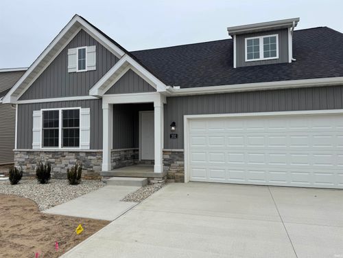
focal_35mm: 24
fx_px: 238
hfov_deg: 71.6
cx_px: 172
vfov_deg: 56.8
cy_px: 129
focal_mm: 6.76
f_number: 1.78
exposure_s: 1/2174
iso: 80
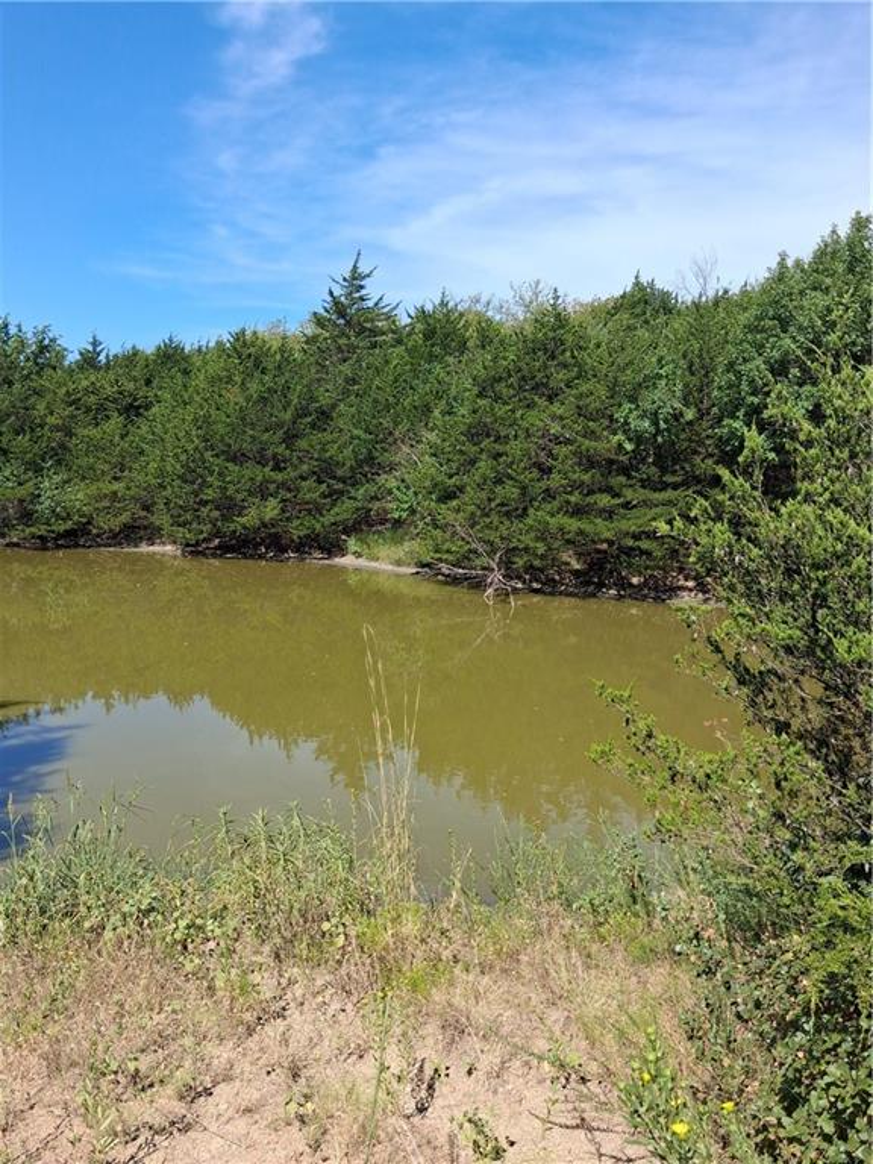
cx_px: 436
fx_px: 908
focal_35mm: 27
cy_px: 582
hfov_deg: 51.4
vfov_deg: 65.3
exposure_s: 1/467
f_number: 1.8
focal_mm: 4
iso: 25
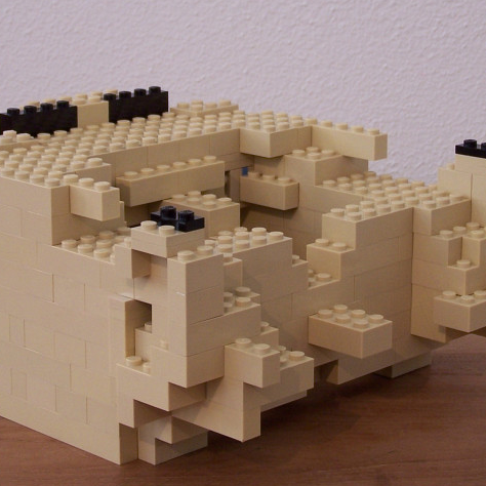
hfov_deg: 16.3
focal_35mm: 107
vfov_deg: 16.2
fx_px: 1700
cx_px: 247
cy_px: 147
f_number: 3.1
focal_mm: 9.3
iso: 80
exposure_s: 1/8
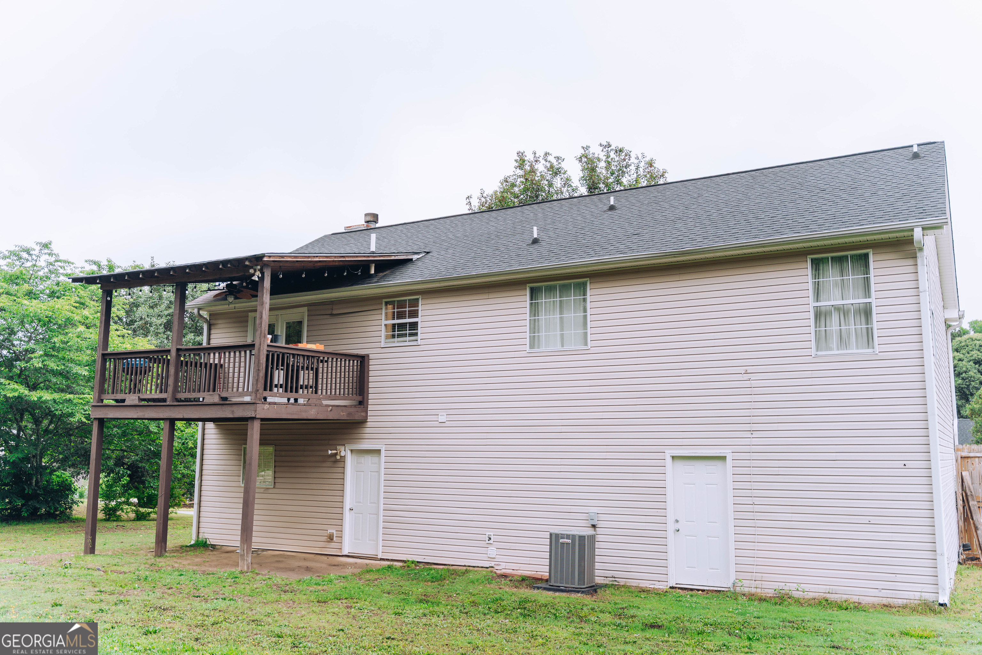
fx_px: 870
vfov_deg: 41.2
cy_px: 328
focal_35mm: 32
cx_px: 491
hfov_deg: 58.9
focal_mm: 31.9
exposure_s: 1/160
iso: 125
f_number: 2.8
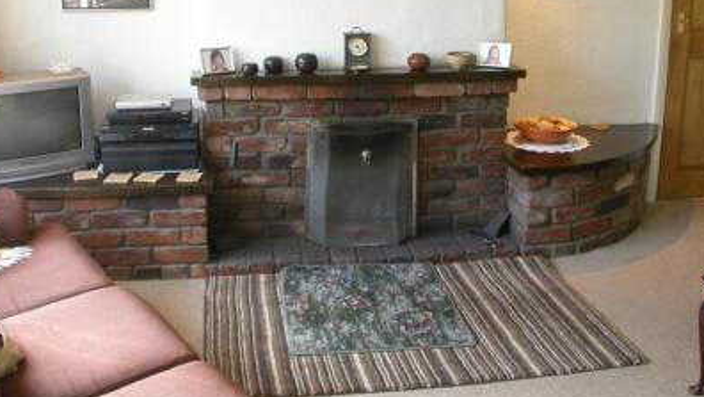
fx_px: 1139
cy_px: 85
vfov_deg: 19.6
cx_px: 294
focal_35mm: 61
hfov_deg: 34.3
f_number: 2.6
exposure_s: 1/21.2
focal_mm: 7.85
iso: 100
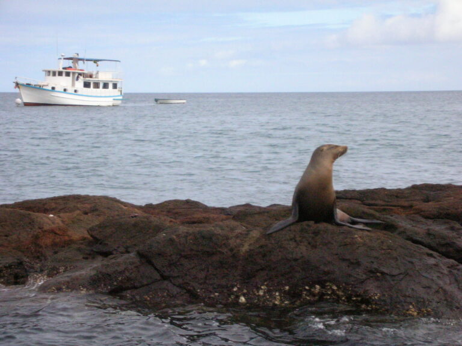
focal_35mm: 105
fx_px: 1401
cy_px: 173
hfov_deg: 18.7
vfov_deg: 14.1
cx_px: 231
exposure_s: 1/162
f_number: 15.1
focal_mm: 17.4
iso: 400
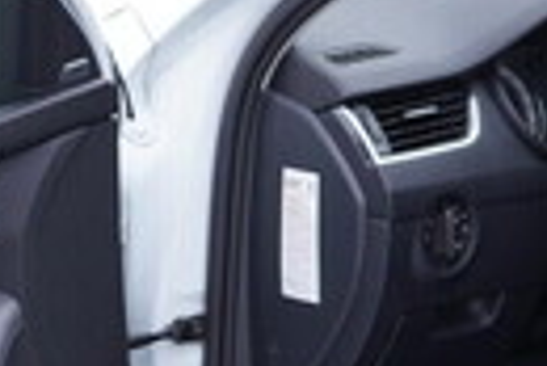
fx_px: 2312
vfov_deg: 9.0
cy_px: 414
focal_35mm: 152
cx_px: 257
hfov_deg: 13.5
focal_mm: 24
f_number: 3.2
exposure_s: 1/50
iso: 125
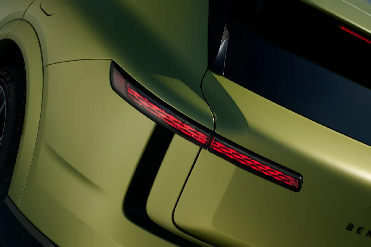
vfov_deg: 19.5
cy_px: 124
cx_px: 186
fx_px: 721
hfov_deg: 28.8
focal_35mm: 70
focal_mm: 70
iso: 200
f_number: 16
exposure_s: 1/320
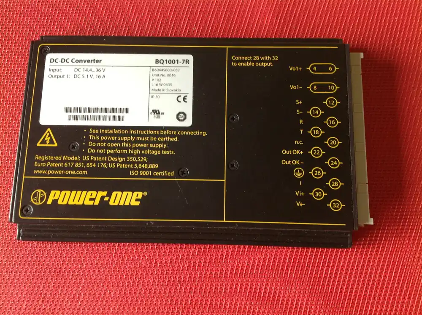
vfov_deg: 40.6
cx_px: 211
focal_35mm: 35
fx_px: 426
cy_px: 158
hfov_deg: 52.7
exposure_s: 1/15
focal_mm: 4.28
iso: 125
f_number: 2.4
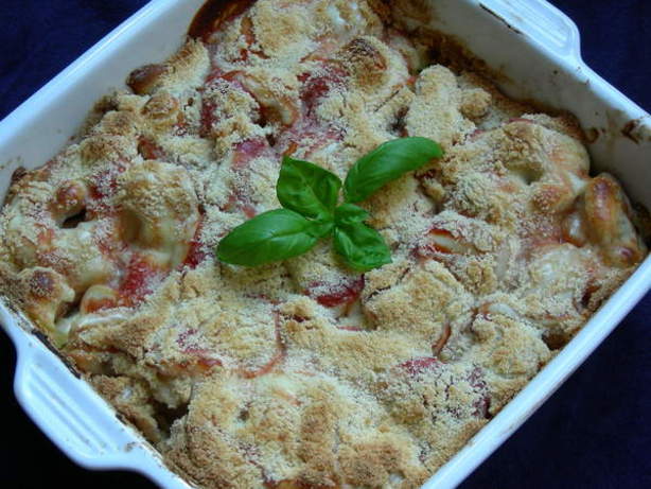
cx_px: 326
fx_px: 1486
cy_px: 244
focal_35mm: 79
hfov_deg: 24.7
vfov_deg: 18.7
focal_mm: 13.2
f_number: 3.5
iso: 50
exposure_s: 1/14
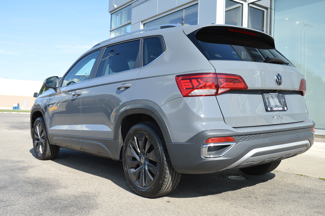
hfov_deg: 53.2
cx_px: 162
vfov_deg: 36.8
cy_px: 108
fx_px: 325
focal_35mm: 36
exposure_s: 1/200
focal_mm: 24
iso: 100
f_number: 7.1
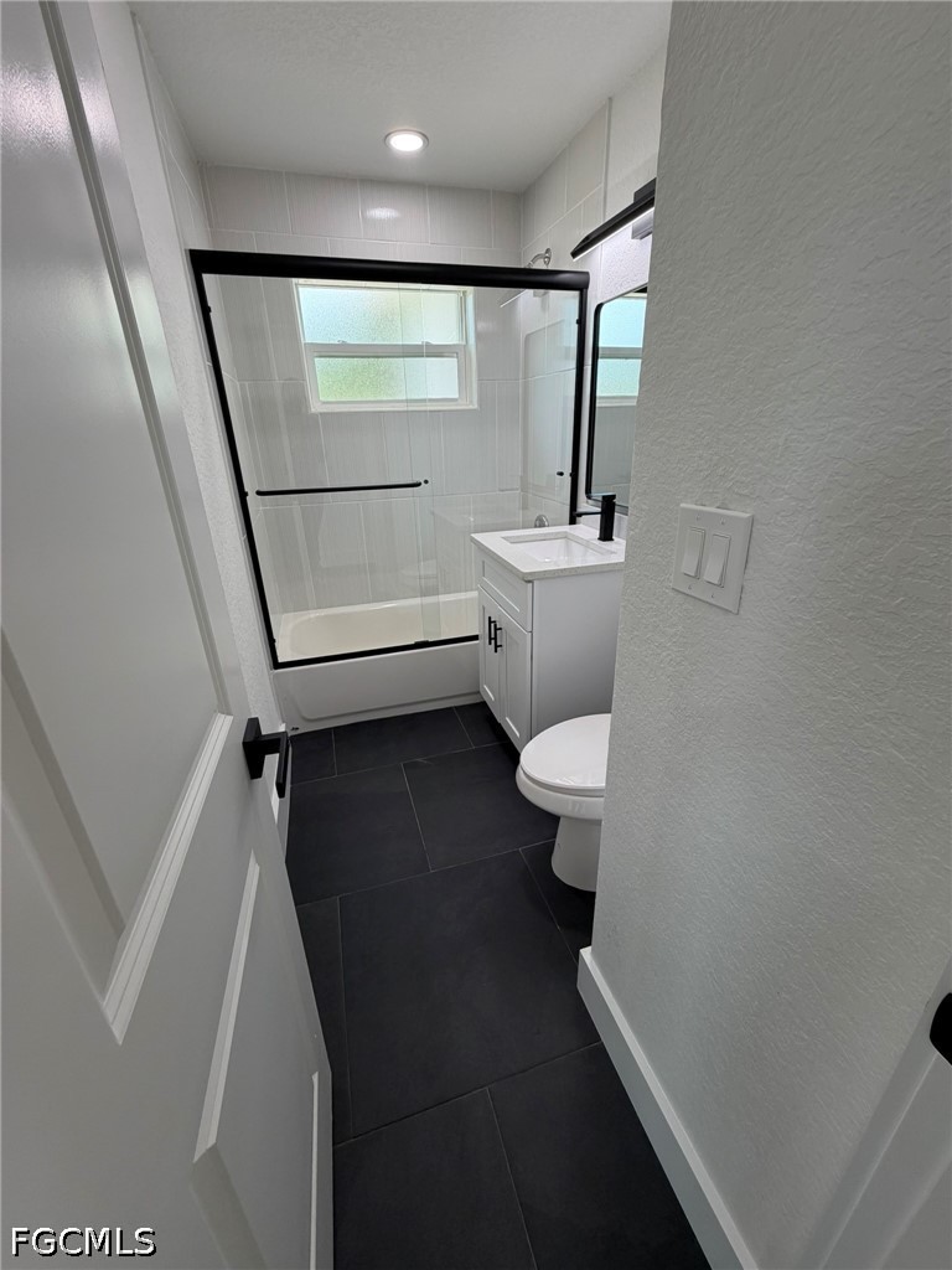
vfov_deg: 102.1
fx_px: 513
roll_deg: +1.3
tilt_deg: -22.4
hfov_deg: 85.7
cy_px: 635
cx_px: 476
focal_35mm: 14
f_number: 2.2
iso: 100
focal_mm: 2.22
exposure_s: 1/120
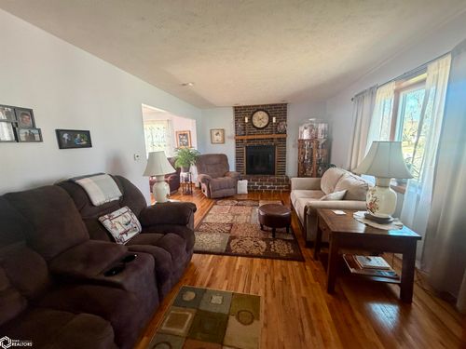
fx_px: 188
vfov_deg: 85.7
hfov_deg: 102.1
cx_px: 233
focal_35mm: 14
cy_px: 174
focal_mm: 2.22
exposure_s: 1/60
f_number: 2.2
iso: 320
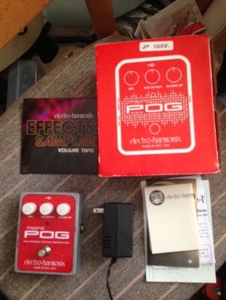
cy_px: 150
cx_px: 113
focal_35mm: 33
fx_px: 287
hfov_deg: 43.0
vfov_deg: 55.3
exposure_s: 1/20
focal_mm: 4.13
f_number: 2.4
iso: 100
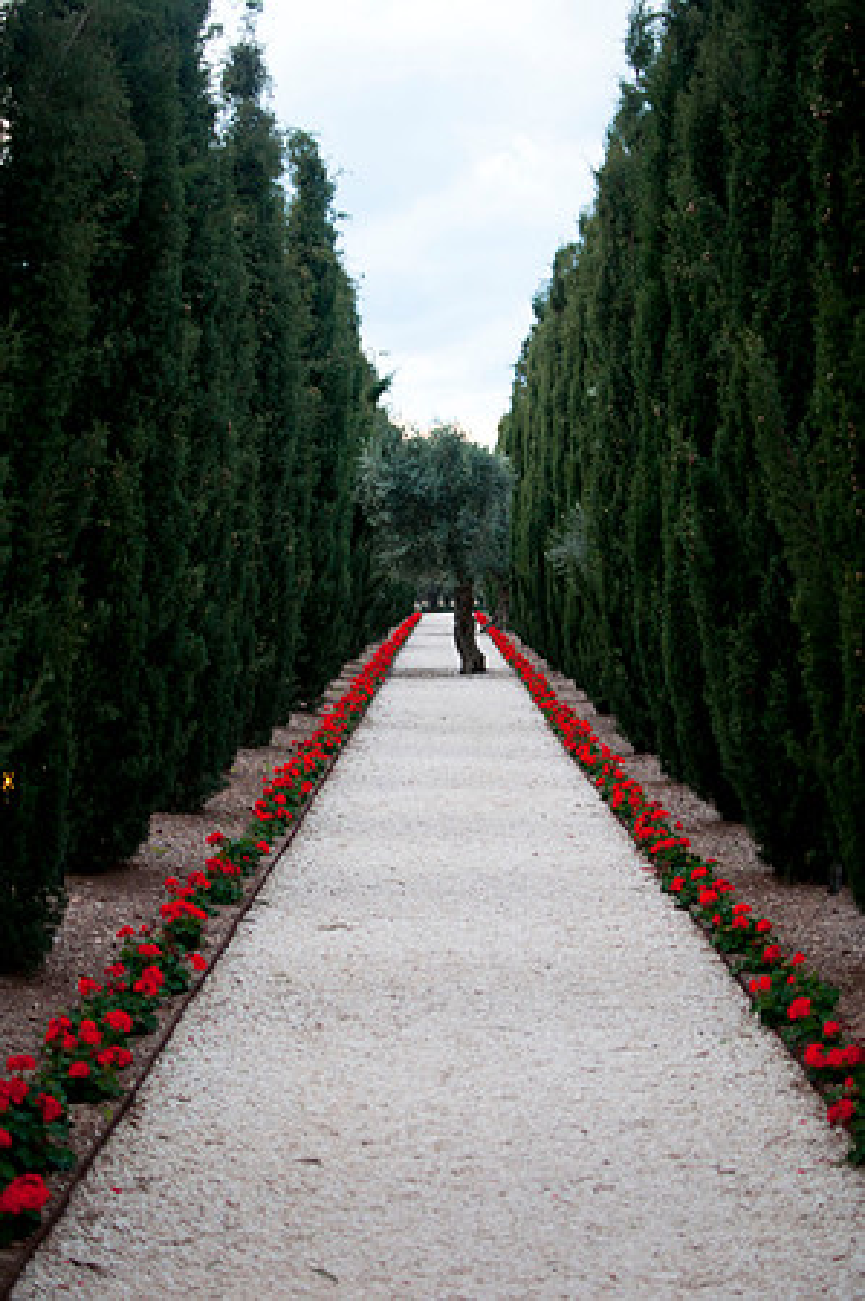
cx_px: 432
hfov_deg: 25.7
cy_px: 650
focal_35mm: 52
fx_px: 1896
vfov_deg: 37.9
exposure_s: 1/40
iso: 320
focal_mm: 35
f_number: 1.8
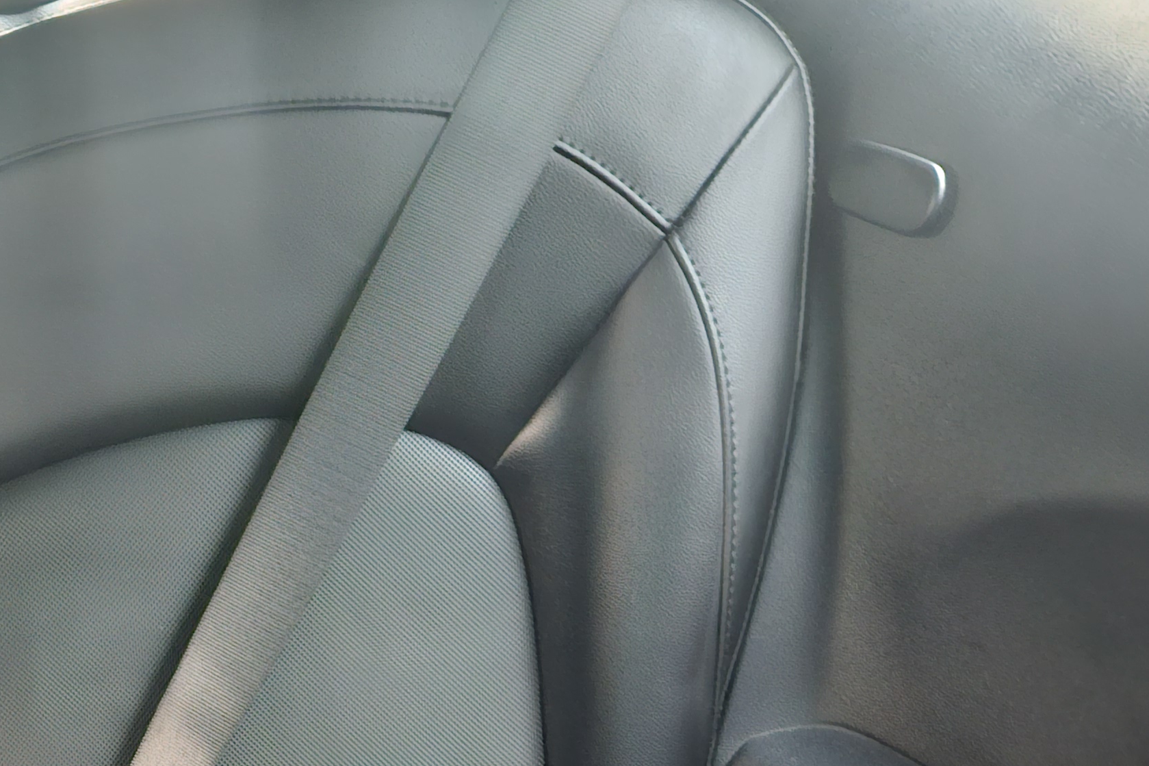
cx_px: -48
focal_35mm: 57
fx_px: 1819
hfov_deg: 31.8
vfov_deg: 21.7
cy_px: 971
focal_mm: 5.4
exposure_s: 1/15
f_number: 1.8
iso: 1250
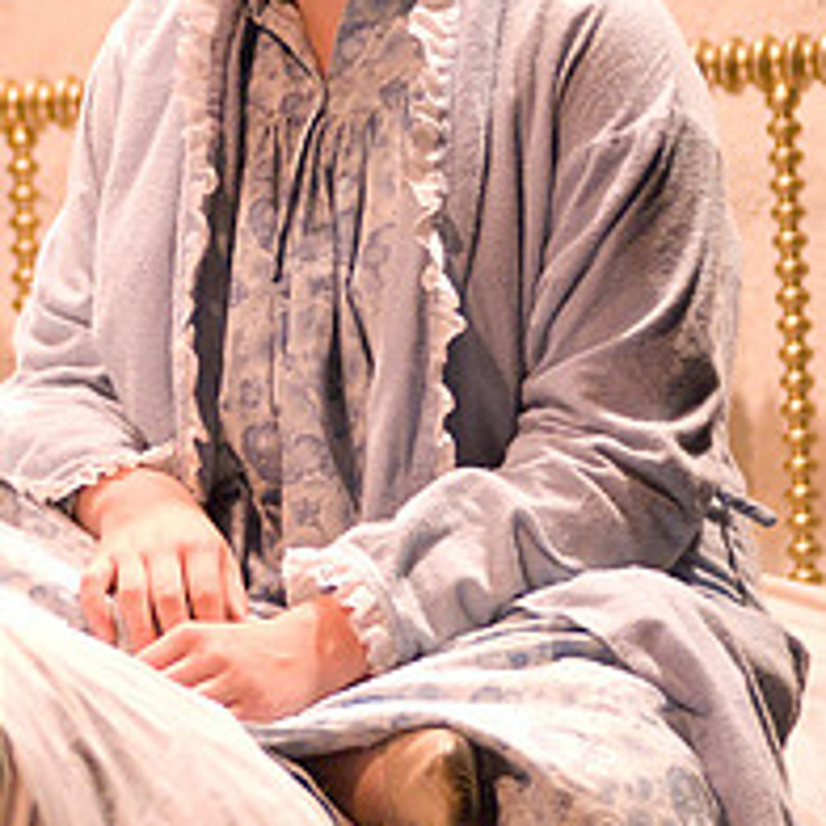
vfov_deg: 4.0
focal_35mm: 438
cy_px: 21
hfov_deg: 4.0
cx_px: -295
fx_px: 11824
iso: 1600
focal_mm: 116
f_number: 2.8
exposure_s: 1/100
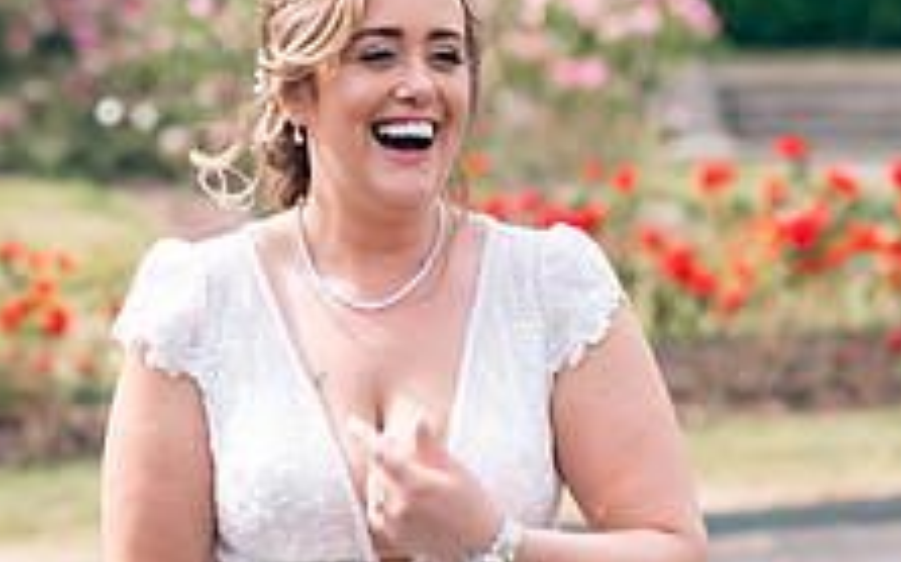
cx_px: 133
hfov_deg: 8.6
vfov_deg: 5.4
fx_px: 5987
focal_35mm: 244
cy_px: 378
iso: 80
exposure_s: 1/320
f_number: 3.5
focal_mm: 92
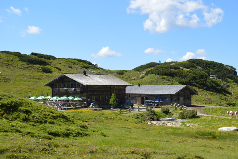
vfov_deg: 20.0
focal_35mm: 68
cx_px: 127
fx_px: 449
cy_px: 82
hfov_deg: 29.7
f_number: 8
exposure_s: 1/250
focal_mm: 42
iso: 100
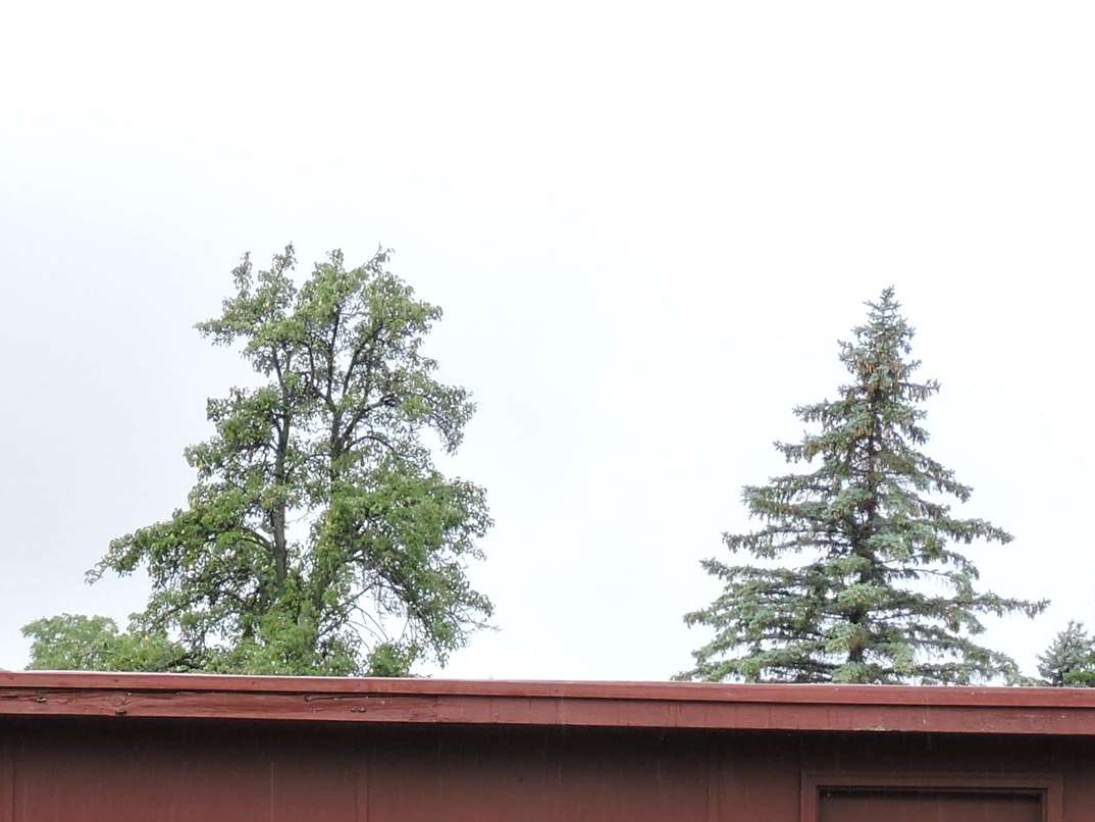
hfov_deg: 13.8
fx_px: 4524
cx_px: 352
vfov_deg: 10.2
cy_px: 1088
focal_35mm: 143
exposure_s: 1/100
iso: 100
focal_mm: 8.9
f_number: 3.6
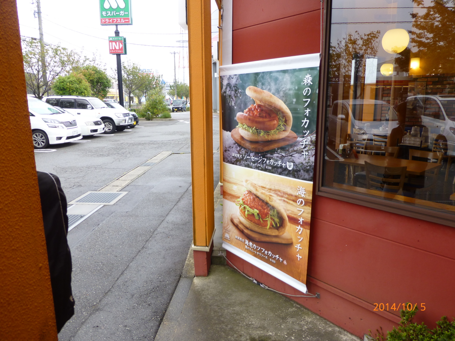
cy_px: 170
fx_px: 315
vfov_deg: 56.8
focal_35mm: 24
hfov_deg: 71.6
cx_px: 228
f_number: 3.3
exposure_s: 1/100
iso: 100
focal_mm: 4.3
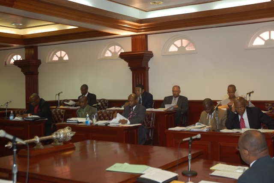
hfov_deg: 42.3
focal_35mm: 46
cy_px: 92
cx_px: 137
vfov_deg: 28.9
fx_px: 354
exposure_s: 1/60
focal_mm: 31
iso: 400
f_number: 4
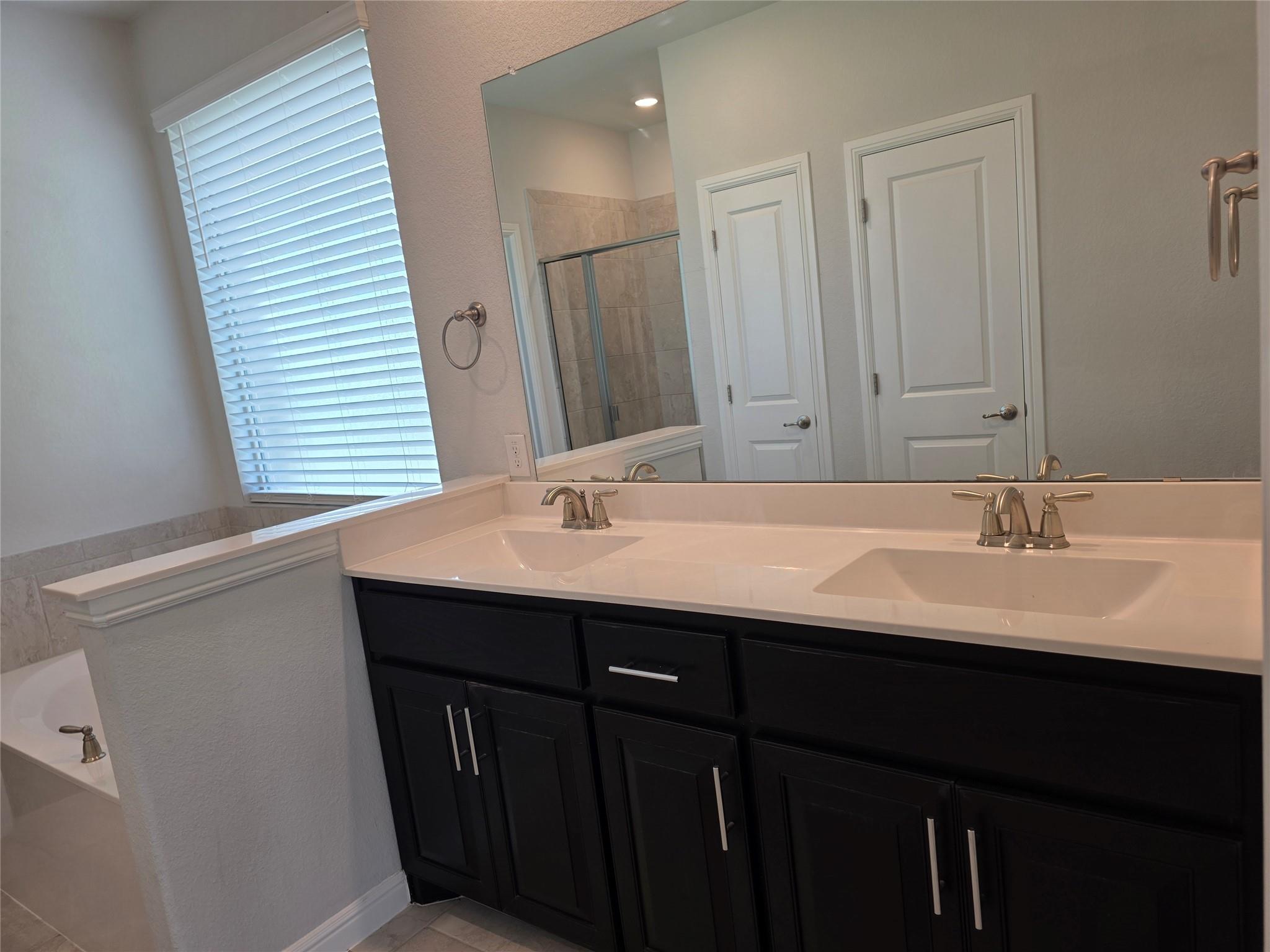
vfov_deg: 58.9
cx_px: 635
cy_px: 476
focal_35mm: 23
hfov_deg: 73.9
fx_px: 844
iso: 40
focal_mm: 6.3
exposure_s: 1/120
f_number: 1.7
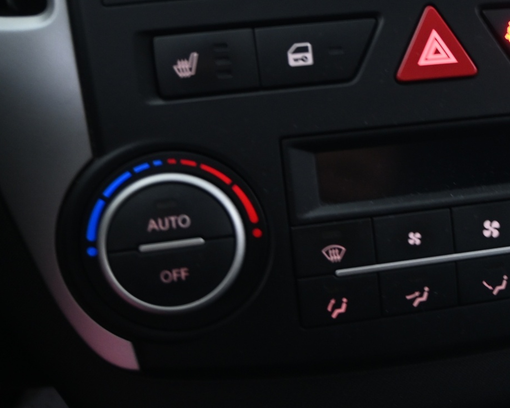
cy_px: 195
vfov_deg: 28.4
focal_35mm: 53
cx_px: 437
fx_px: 806
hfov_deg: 33.6
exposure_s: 1/4
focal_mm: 21.5
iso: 1000
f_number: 4
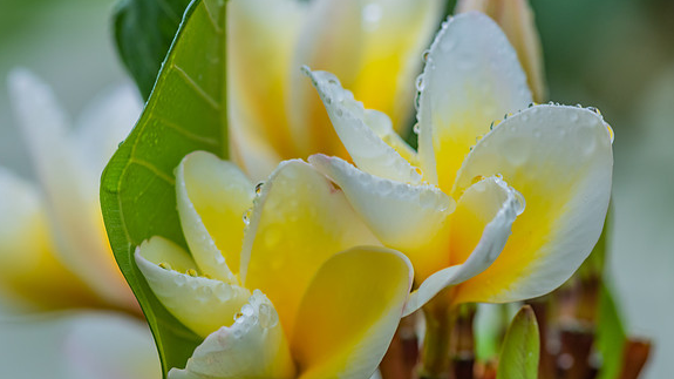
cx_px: 359
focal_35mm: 179
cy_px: 233
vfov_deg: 6.8
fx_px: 3198
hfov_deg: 12.0
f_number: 8
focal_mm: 105
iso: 640
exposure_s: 1/50
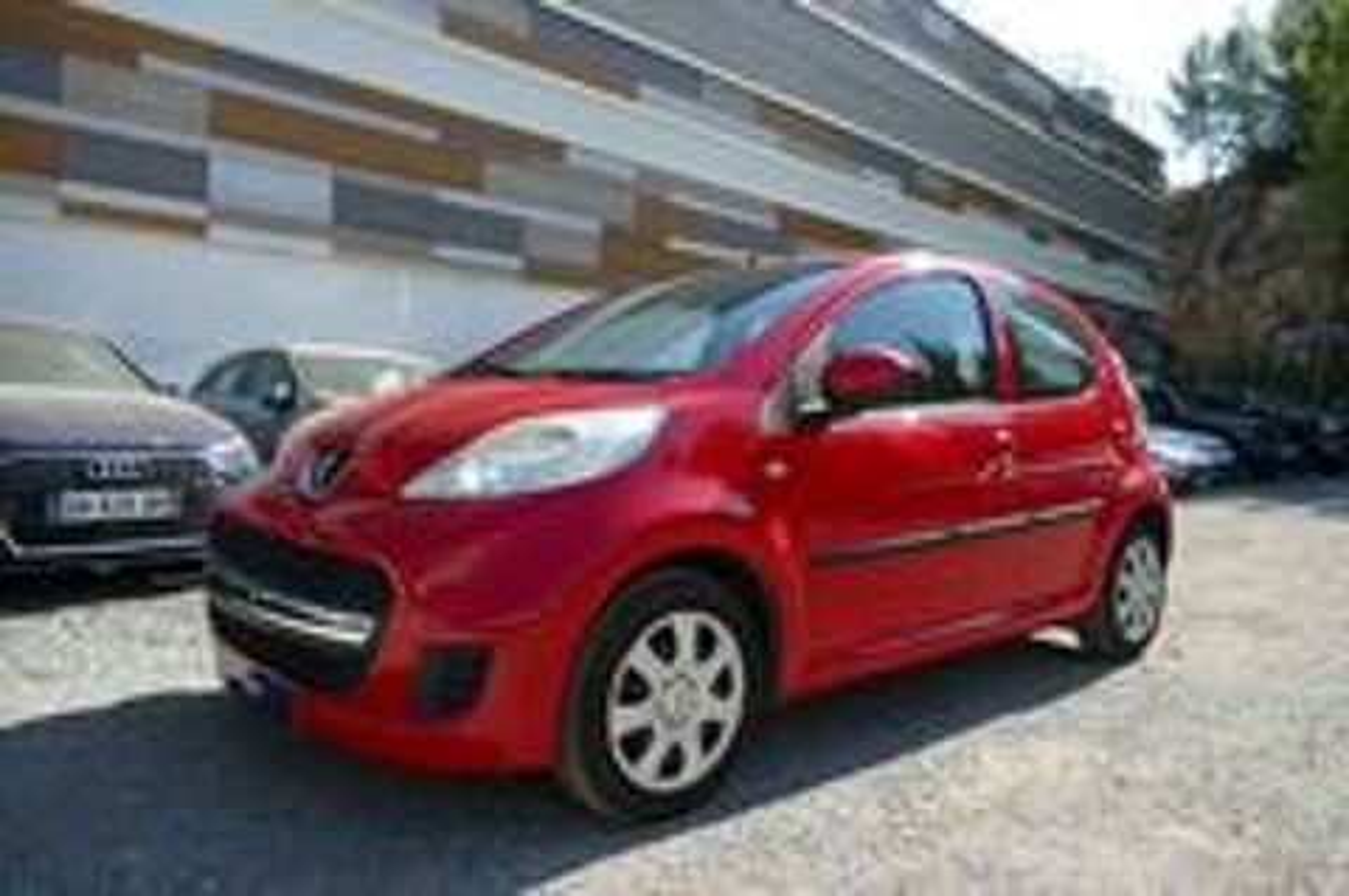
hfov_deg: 71.6
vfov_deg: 51.2
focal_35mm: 25
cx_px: 674
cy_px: 448
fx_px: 936
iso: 125
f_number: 2.8
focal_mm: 9.12
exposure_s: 1/1000
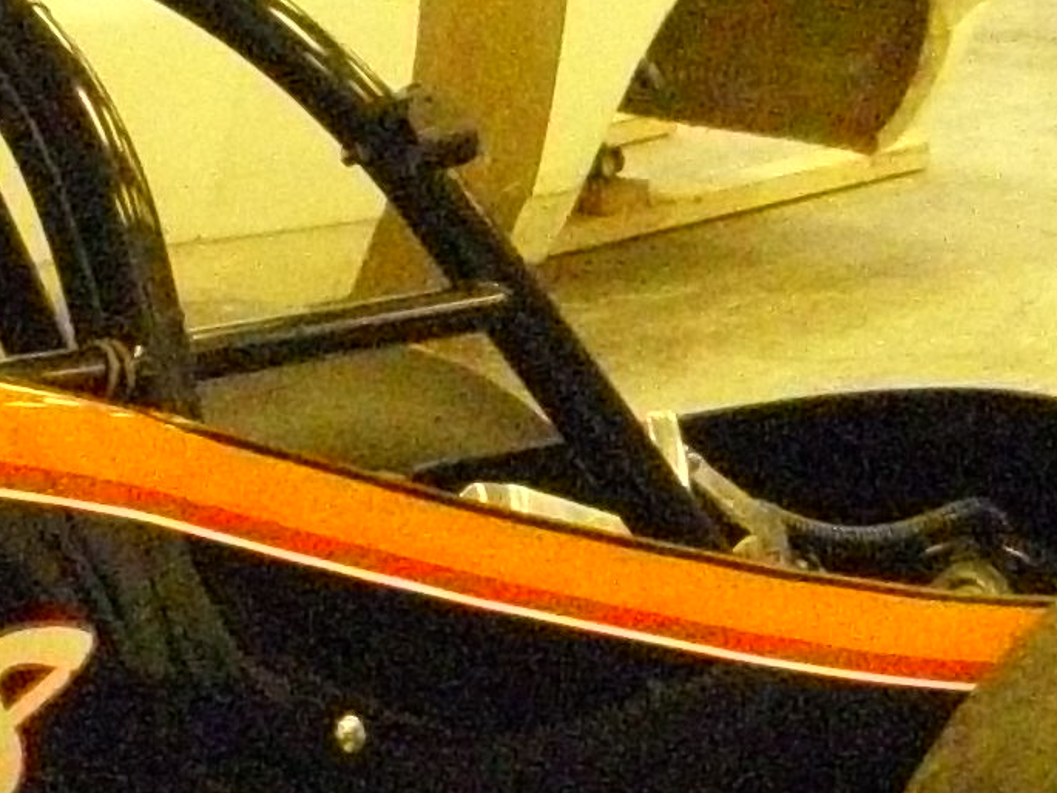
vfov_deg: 8.2
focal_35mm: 181
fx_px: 5528
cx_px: 733
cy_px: 537
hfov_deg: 10.9
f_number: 3.3
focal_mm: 6.3
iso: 1600
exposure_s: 1/50
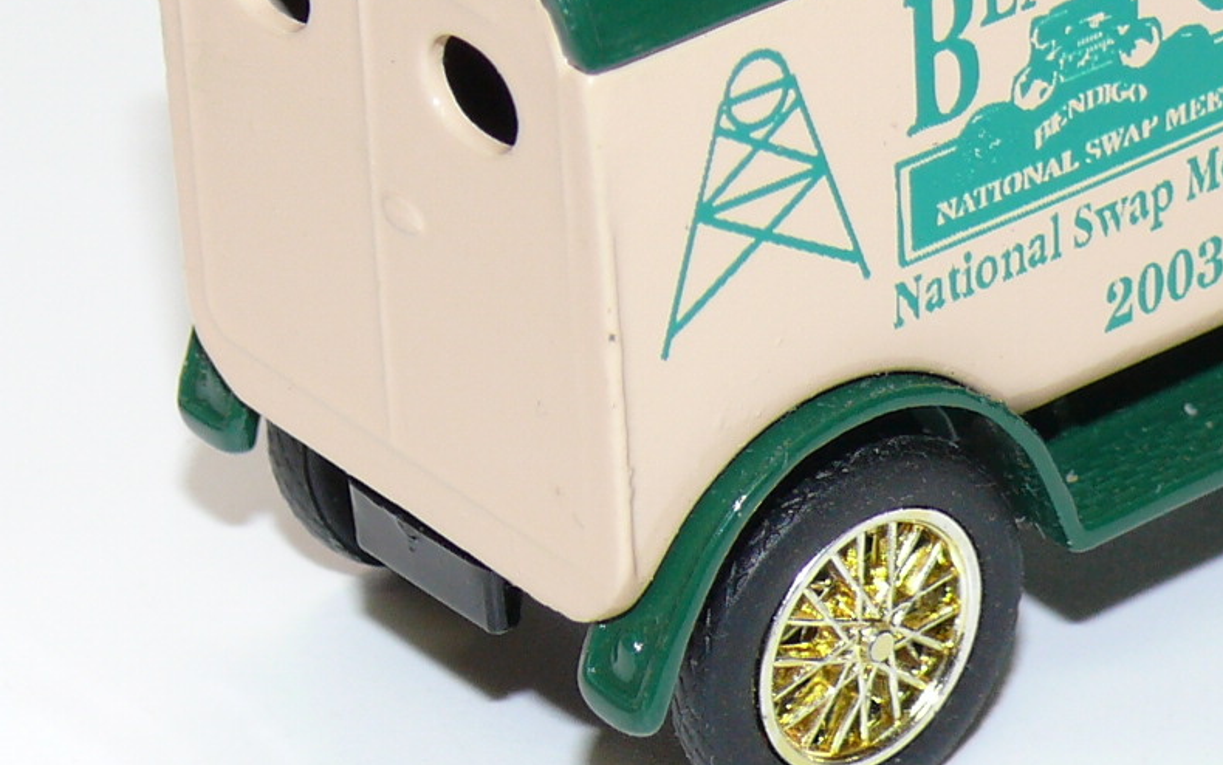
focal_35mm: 204
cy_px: 88
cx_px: 966
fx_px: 6800
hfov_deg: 10.2
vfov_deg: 6.4
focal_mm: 12.9
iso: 100
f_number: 4
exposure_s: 1/30
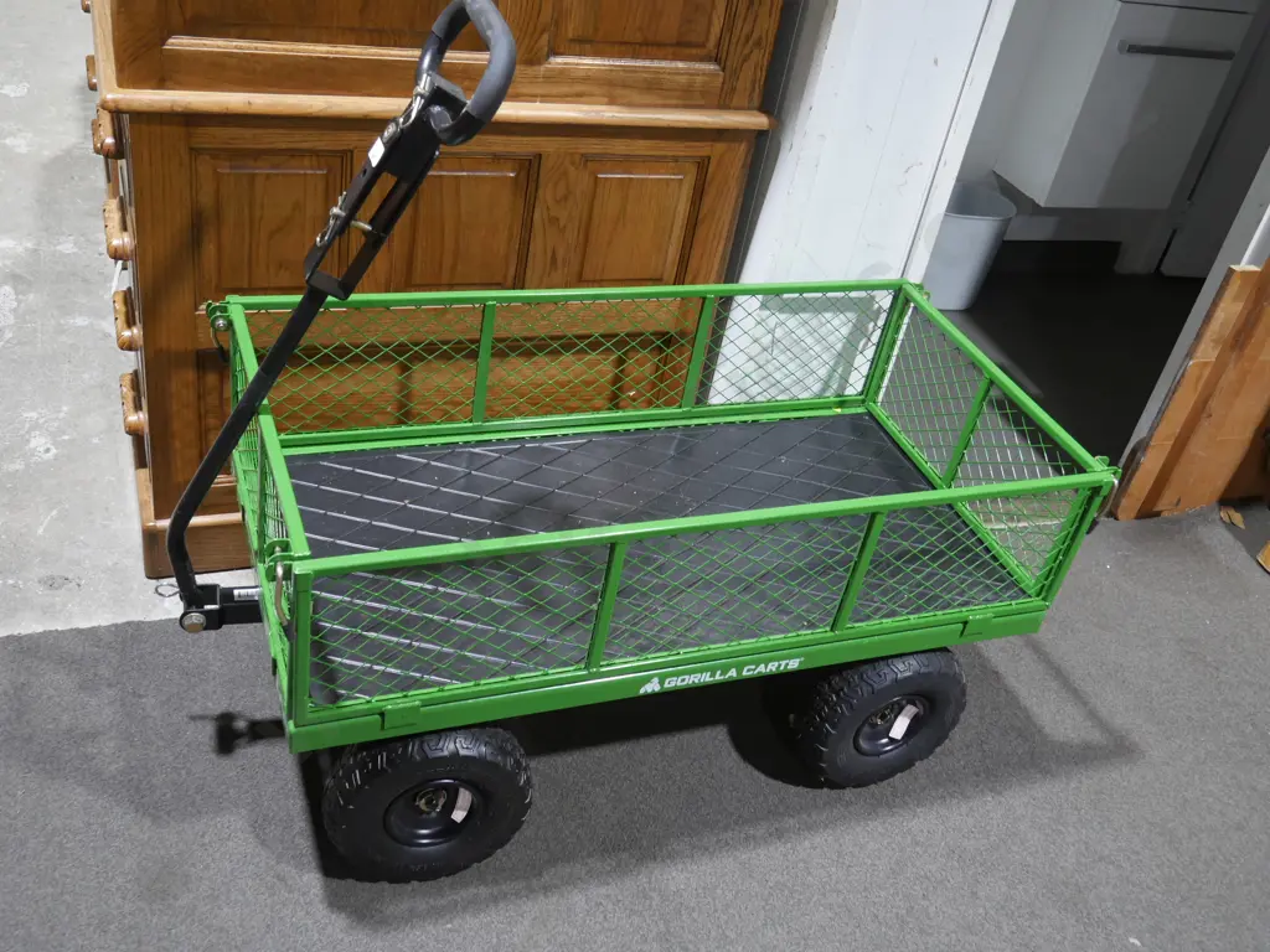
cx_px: 635
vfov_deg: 41.8
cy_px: 476
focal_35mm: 34
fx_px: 1247
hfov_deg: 54.0
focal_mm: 17
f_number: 4
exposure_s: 1/60
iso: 640
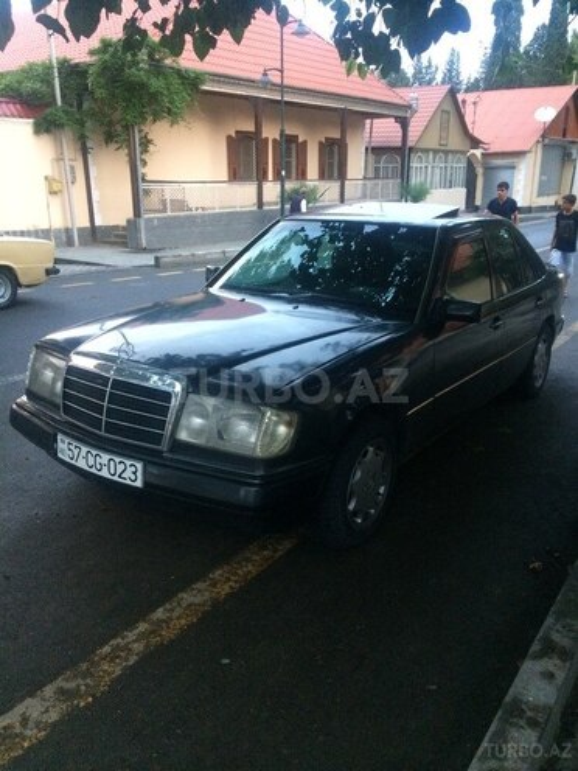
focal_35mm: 29
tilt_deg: -21.7
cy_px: 386
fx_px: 646
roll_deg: +2.9
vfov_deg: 61.7
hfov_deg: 48.2
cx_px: 289
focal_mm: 4.15
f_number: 2.2
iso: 320
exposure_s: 1/33
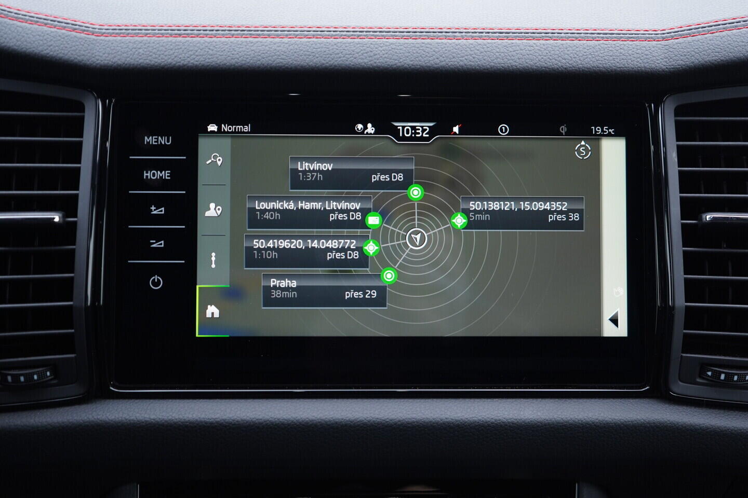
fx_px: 748
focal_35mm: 36
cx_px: 374
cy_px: 249
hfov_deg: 53.1
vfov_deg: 36.9
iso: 320
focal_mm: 24
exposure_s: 1/40
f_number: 2.8
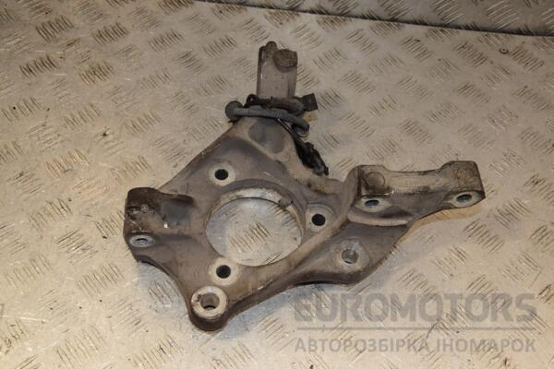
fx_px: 692
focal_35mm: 45
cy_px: 184
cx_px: 277
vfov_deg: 29.9
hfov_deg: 43.6
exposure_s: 1/200
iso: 800
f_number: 8
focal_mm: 30
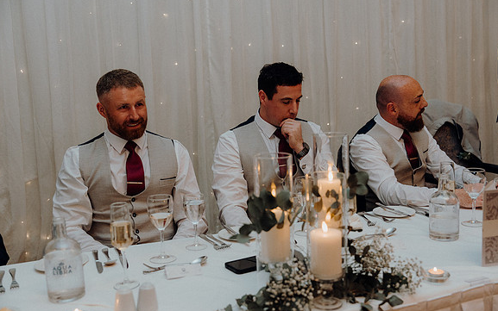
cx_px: 249
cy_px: 158
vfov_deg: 31.3
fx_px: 557
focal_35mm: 41
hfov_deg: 48.2
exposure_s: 1/160
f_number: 3.5
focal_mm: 40
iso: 2500
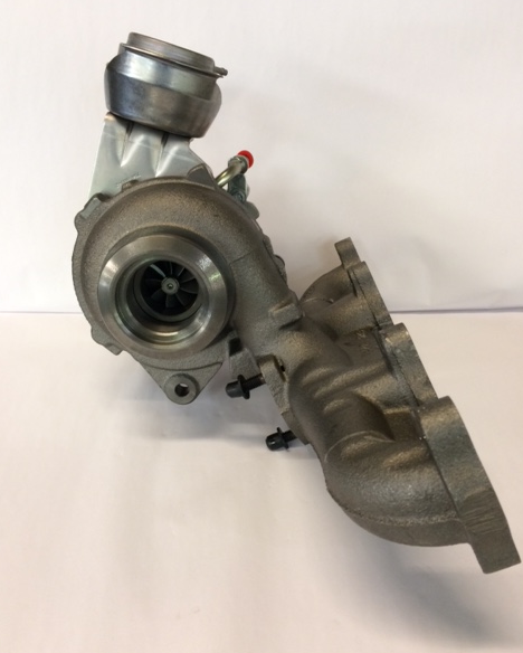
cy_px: 330
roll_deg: +2.7
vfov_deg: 57.1
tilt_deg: -32.9
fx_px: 599
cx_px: 260
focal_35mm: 31
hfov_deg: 47.2
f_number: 2.2
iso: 80
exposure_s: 1/33
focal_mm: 4.15
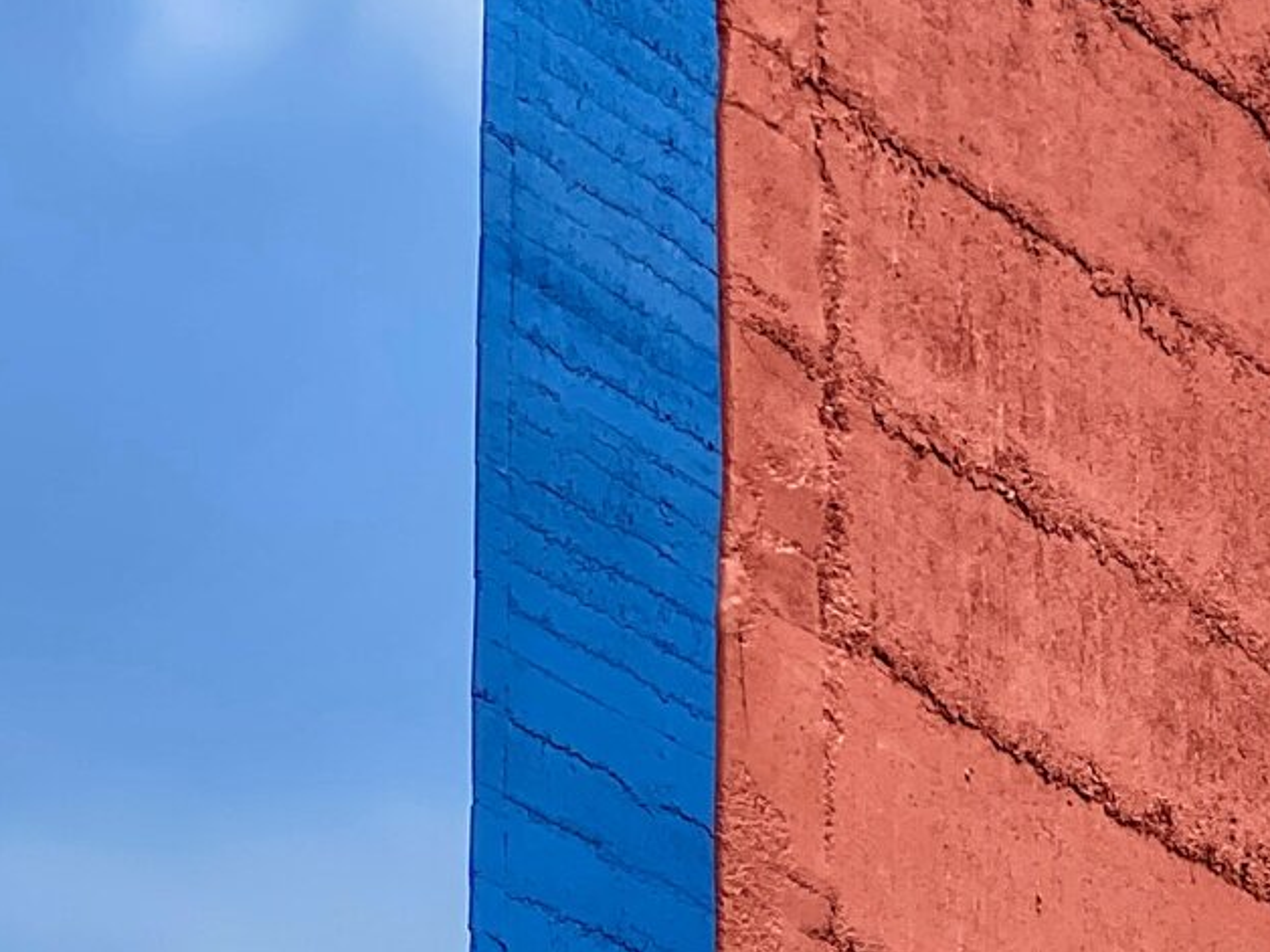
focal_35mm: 207
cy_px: 1070
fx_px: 7594
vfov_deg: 7.1
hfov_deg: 9.5
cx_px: 936
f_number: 2
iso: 20
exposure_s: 1/1712
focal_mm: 6
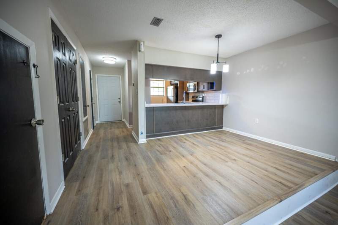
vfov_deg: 81.2
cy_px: 112
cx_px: 169
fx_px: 131
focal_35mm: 14
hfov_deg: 104.3
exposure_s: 1/15
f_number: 4
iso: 250
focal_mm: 14
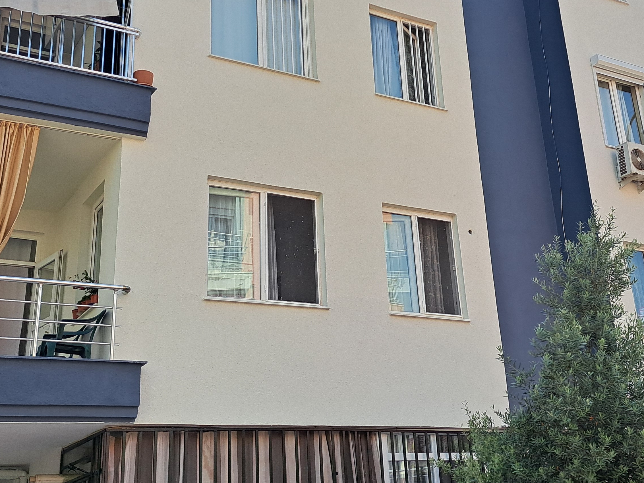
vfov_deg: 29.3
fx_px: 912
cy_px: 136
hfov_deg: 38.8
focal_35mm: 49
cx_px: 370
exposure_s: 1/1972
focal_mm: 5.23
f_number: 1.8
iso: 50
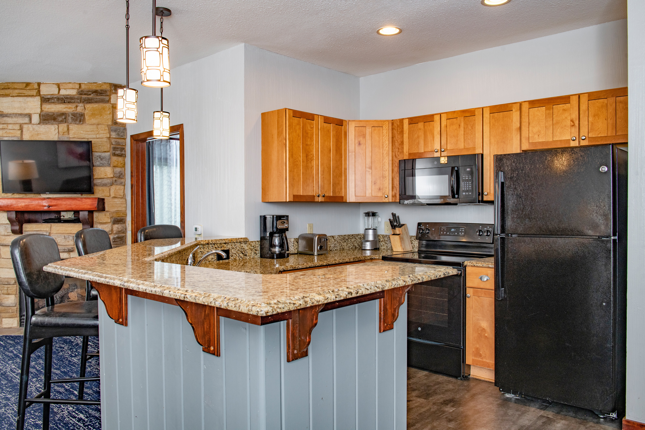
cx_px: 322
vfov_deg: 46.4
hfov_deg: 65.5
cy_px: 215
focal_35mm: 28
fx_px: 502
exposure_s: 1/30
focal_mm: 28
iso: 320
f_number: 9
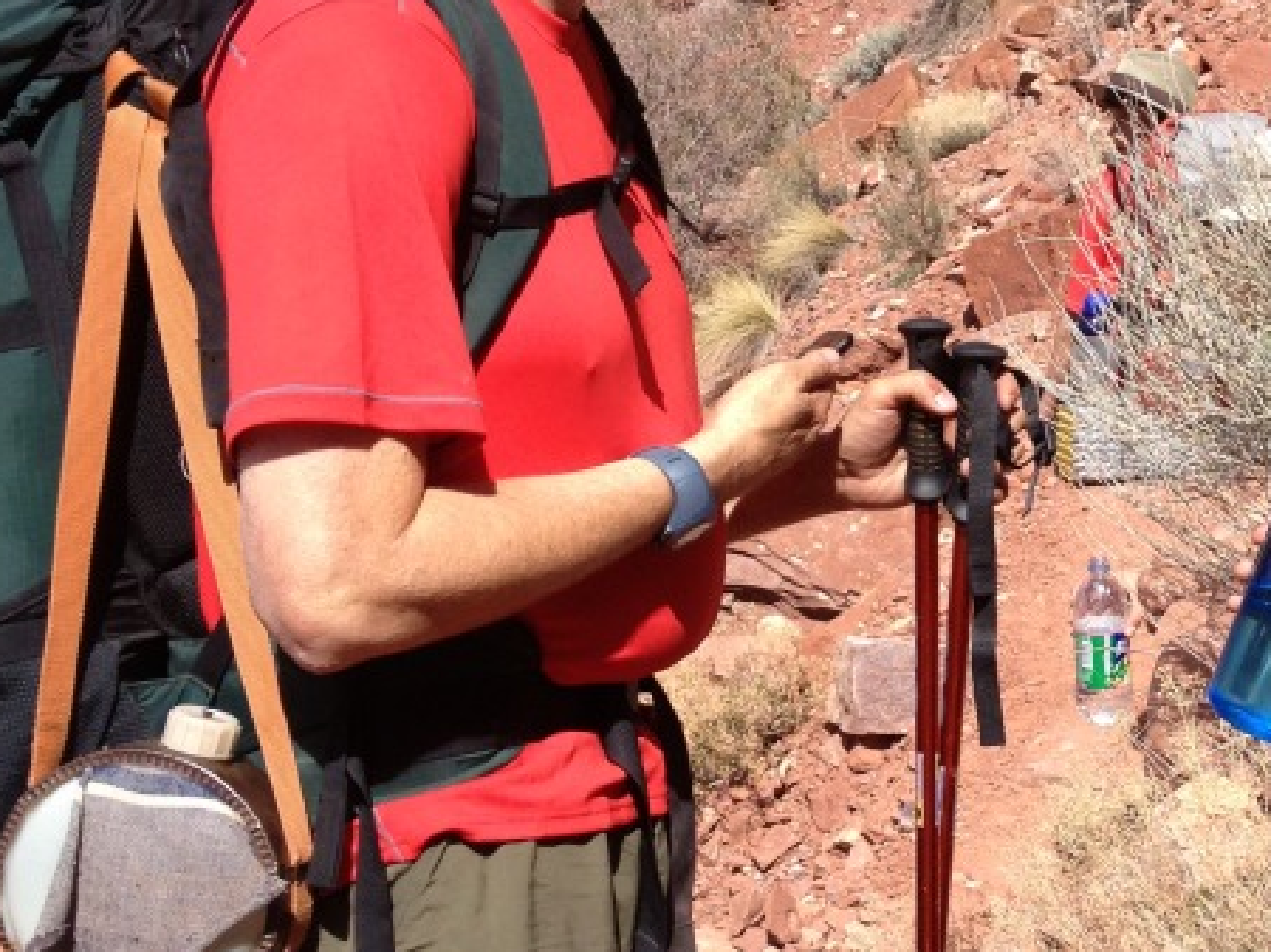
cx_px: 1116
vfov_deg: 17.7
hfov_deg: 23.0
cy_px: 602
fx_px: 3046
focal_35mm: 83
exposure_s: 1/1255
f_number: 2.4
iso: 50
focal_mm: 4.28
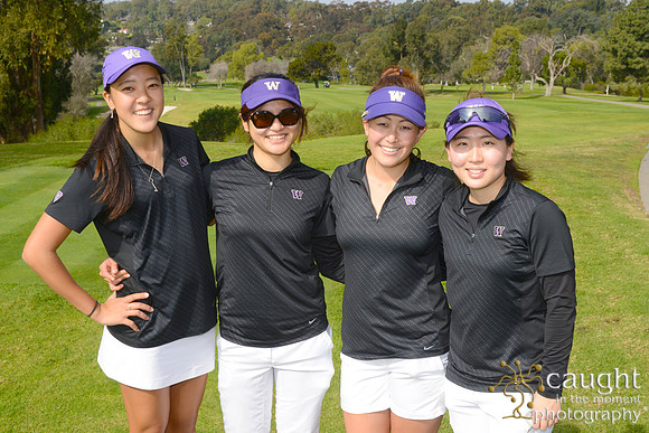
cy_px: 216
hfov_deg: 43.6
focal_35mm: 45
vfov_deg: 29.9
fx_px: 811
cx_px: 324
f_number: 13
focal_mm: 45
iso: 250
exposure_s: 1/250
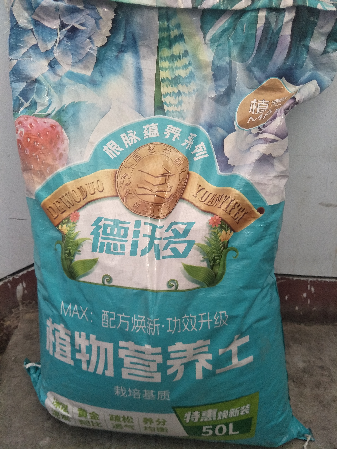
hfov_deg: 56.8
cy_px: 224
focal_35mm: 24
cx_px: 168
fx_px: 312
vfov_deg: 71.6
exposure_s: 1/25
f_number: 1.7
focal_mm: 4.1
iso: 412
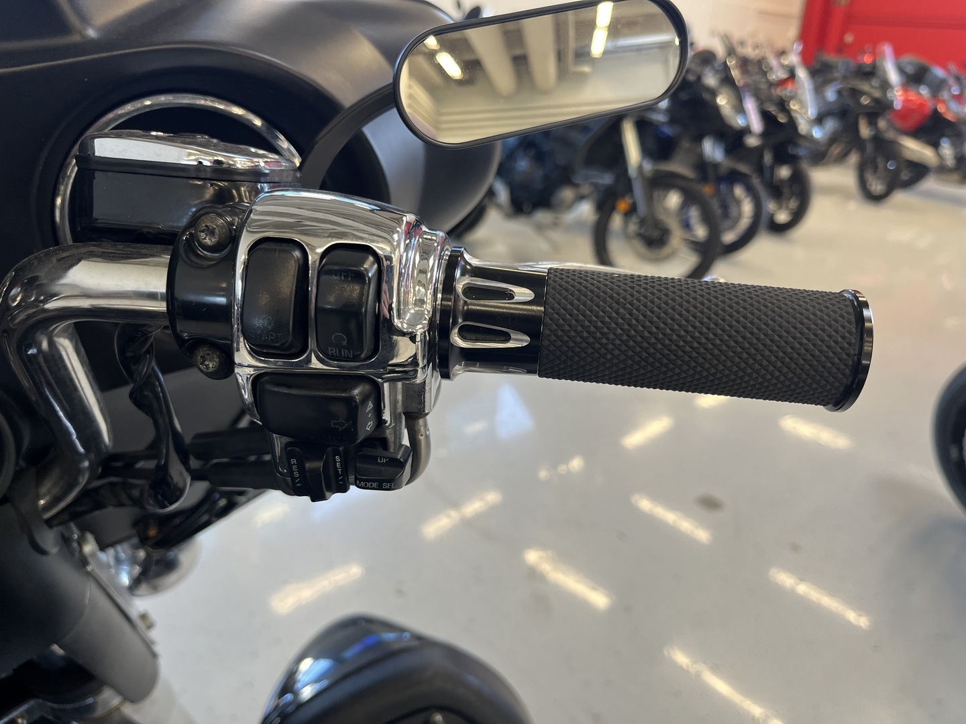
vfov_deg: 53.1
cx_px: 483
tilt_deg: -22.9
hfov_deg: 67.3
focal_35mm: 26
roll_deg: -2.2
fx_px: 726
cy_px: 362
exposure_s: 1/100
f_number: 1.6
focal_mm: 5.1
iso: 100
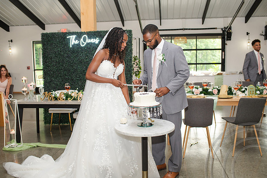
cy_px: 89
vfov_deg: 37.8
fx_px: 259
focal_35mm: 35
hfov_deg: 54.5
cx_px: 134
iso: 800
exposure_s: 1/200
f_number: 3.2
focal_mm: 35
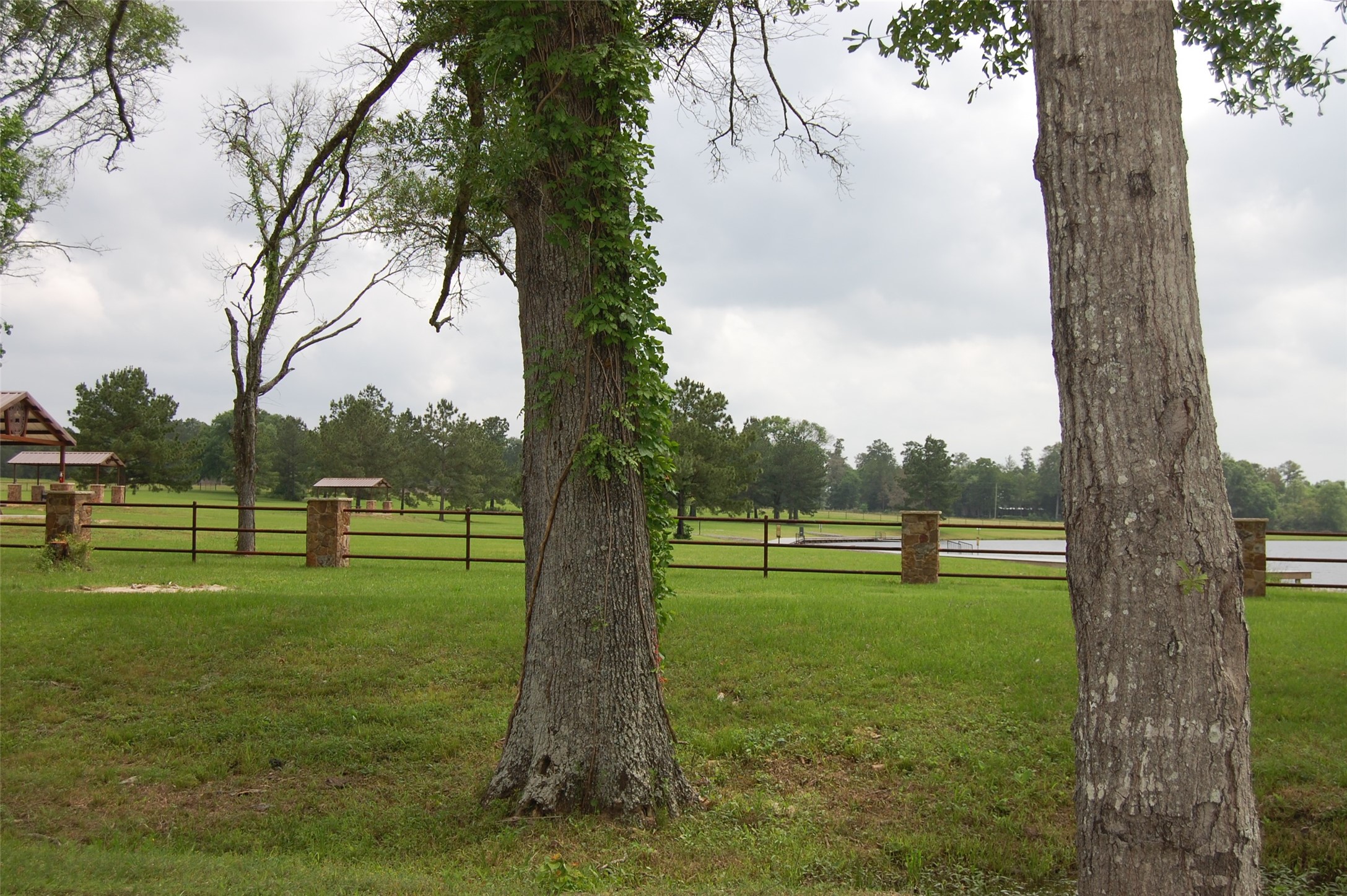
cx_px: 674
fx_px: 1682
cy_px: 448
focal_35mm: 45
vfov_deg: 29.8
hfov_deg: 43.6
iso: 200
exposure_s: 1/500
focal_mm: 30
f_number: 6.3
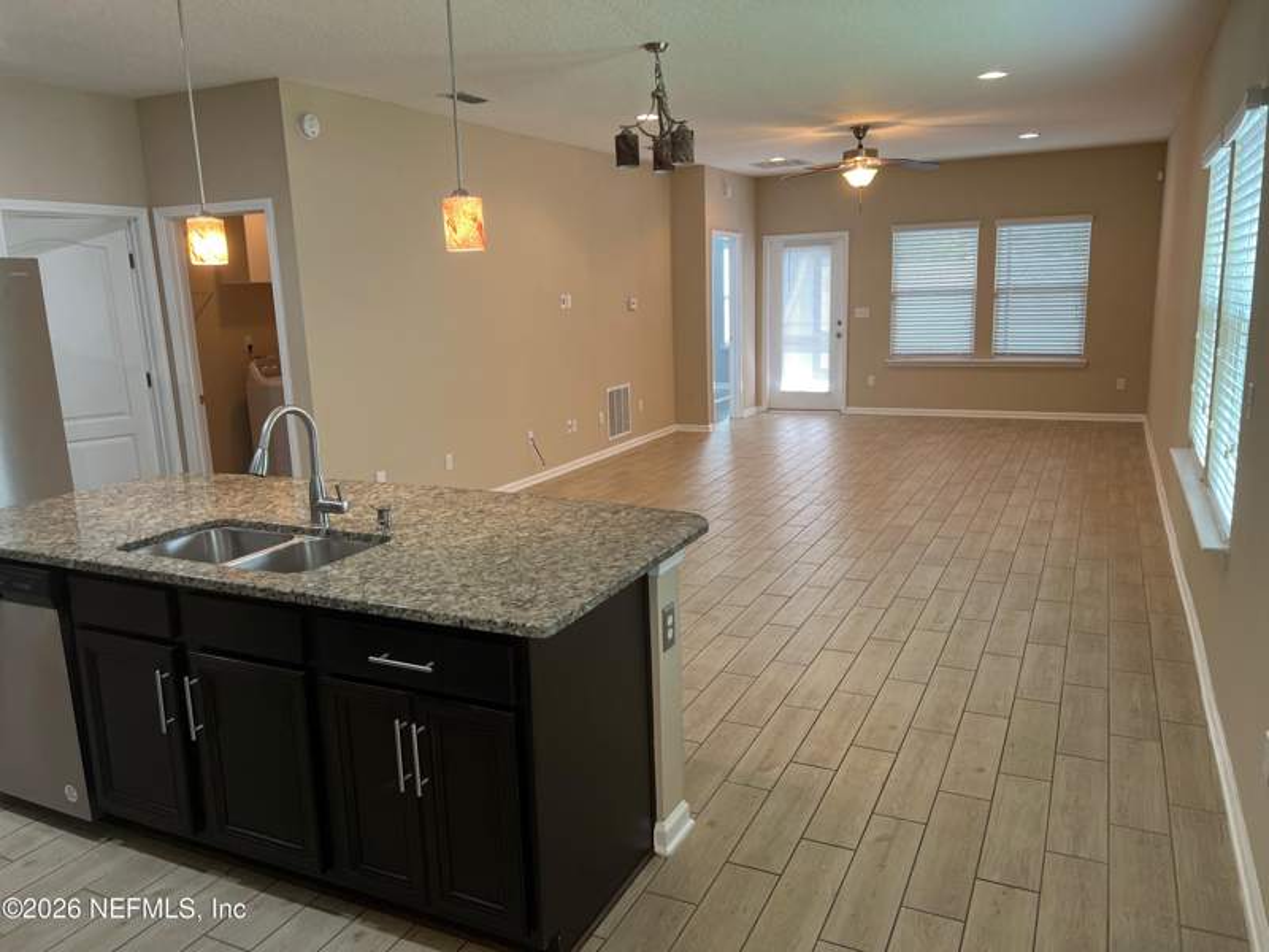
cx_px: 634
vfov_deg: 53.1
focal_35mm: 26
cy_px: 476
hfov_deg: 67.3
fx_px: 953
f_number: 1.5
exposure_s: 1/60
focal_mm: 5.7
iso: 80
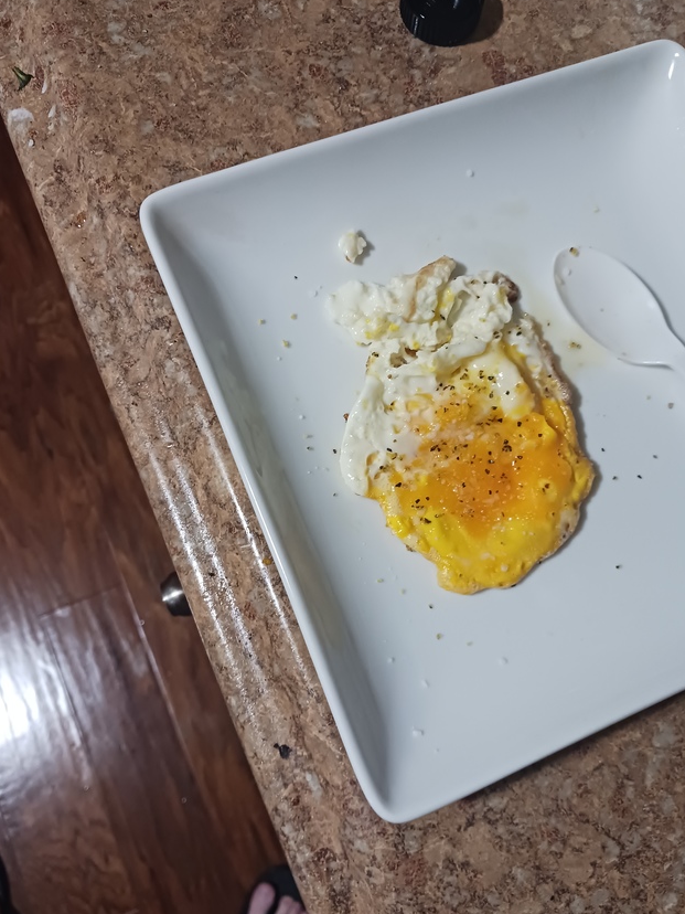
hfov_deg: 46.8
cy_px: 474
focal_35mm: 30
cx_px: 370
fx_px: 792
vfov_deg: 59.9
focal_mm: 4
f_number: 1.8
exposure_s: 1/20
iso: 640
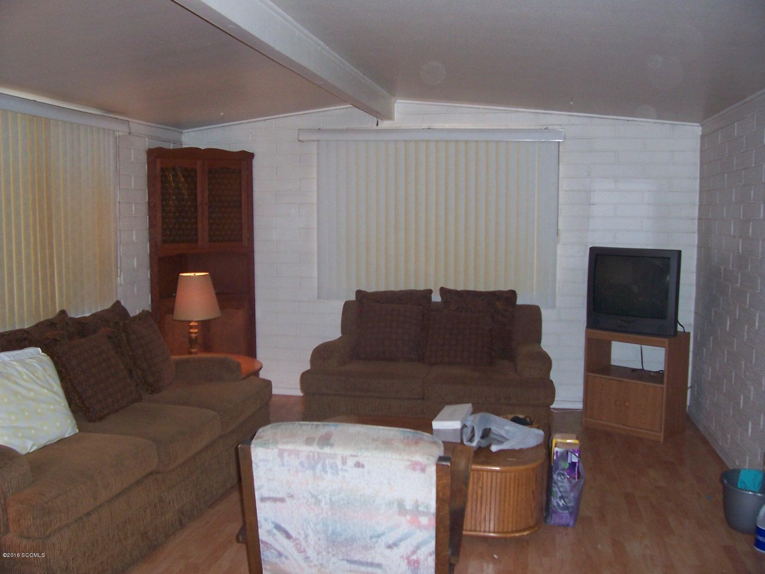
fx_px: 751
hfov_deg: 54.0
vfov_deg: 41.8
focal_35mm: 34
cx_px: 382
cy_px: 287
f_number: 2.7
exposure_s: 1/60
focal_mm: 5.6
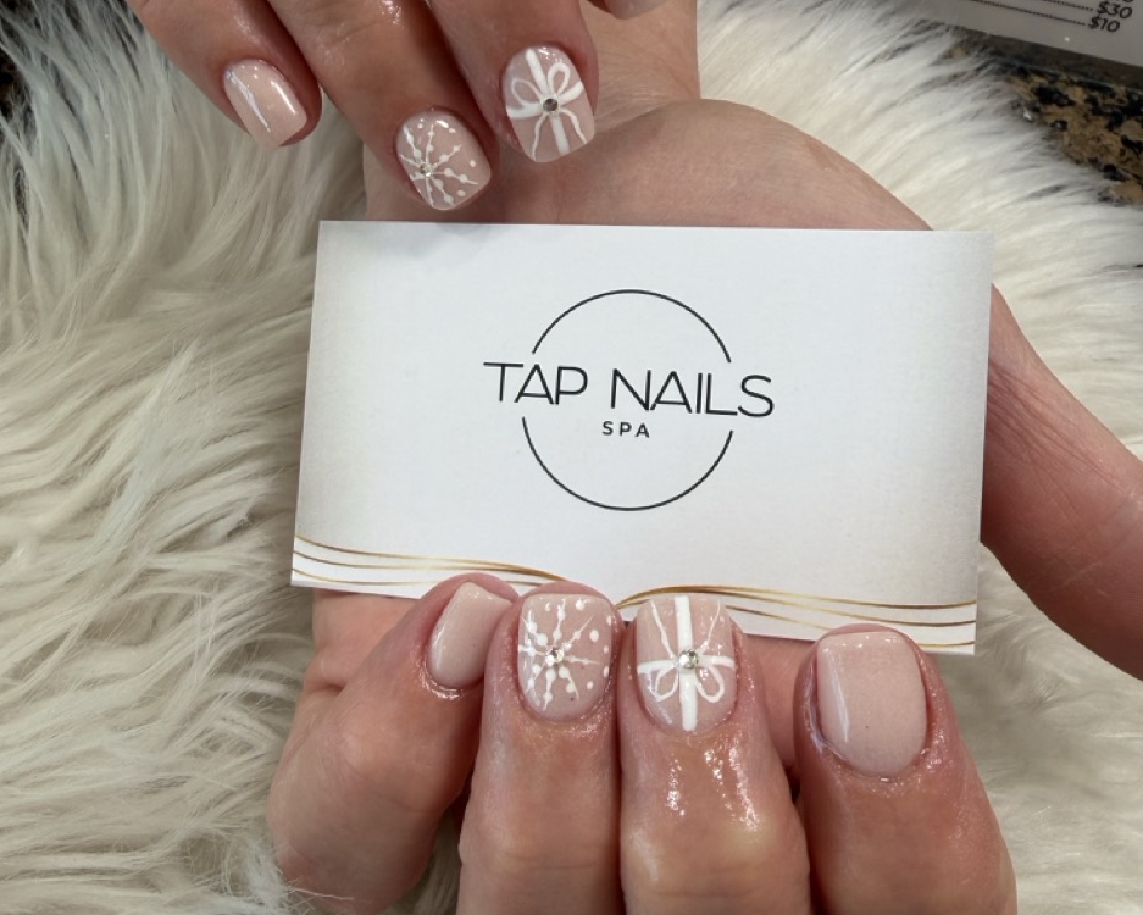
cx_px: 570
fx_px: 1083
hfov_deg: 55.7
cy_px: 455
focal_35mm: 32
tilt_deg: -55.9
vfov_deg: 45.8
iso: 50
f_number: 2.2
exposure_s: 1/120
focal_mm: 2.22
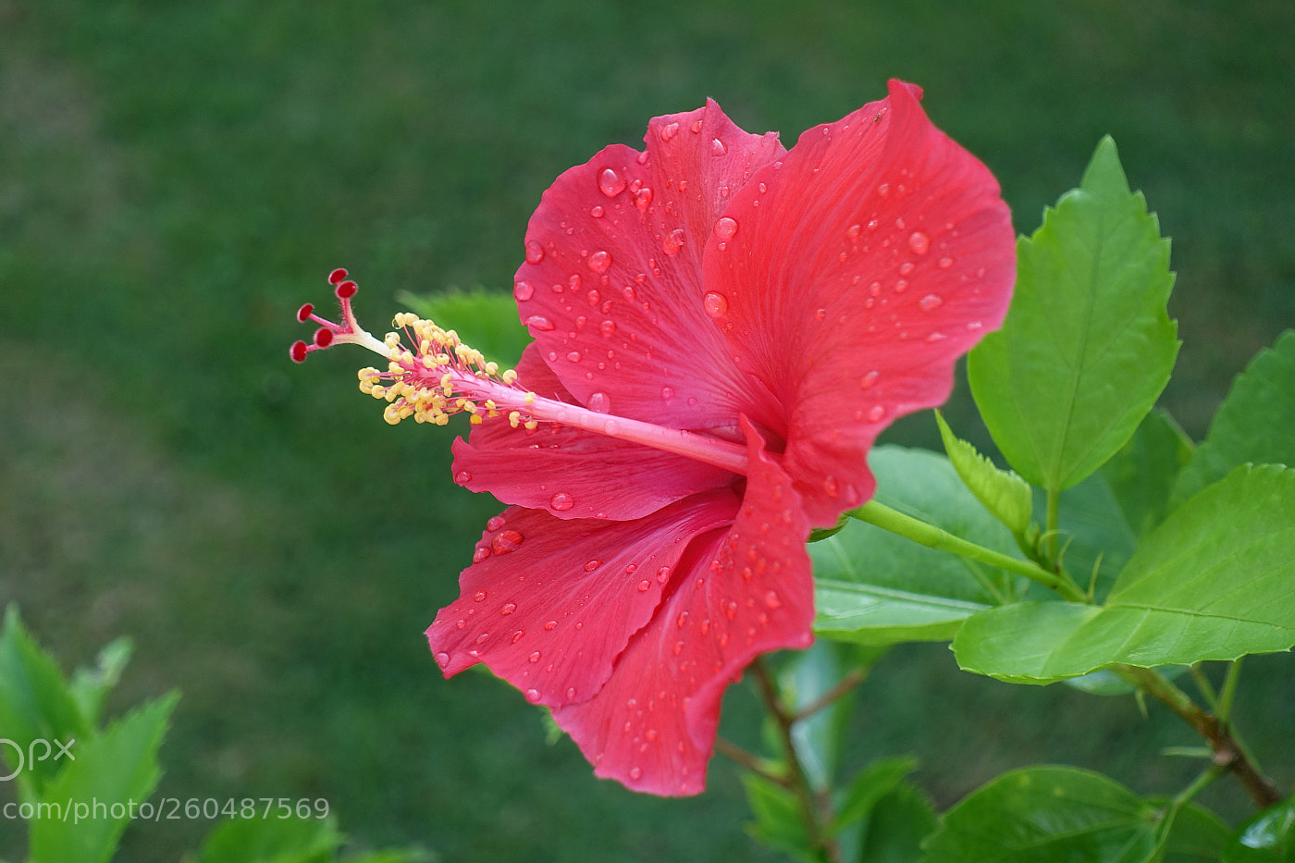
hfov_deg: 25.4
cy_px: 388
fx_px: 2877
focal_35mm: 80
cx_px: 586
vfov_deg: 17.1
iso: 125
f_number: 4
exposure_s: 1/160
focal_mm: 25.7
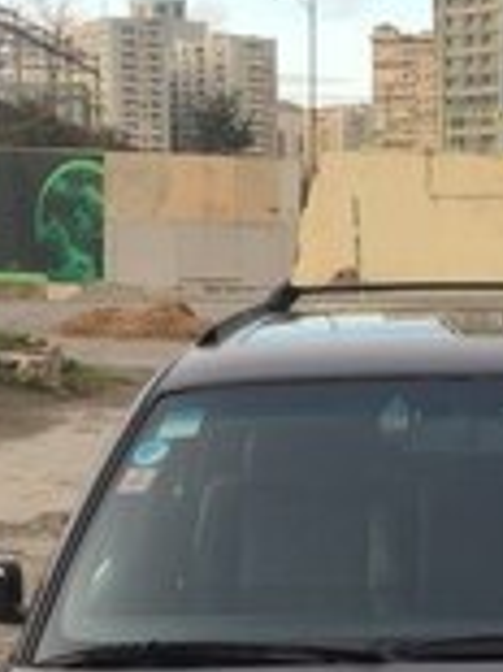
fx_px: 1804
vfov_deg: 20.0
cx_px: 473
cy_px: 763
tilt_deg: -13.4
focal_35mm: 93
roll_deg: -0.7
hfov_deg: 15.6
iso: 32
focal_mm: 4.15
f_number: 2.2
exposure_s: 1/243
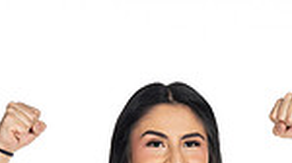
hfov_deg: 14.0
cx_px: 152
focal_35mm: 154
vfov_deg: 7.2
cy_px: 431
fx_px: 1191
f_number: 5.6
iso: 250
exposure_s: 1/250
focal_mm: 49
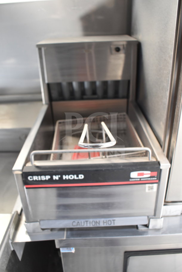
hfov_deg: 41.7
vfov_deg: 59.5
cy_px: 136
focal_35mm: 32
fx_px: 239
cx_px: 91
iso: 900
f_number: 3.8
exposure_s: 1/30
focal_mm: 21
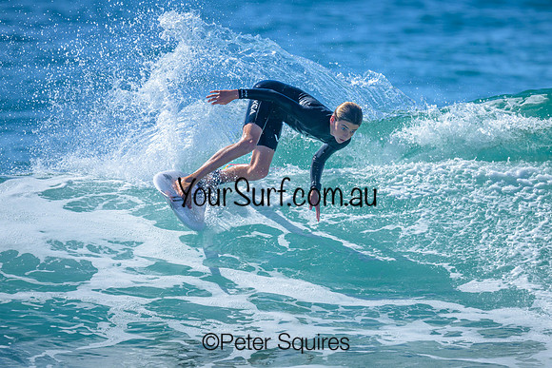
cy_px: 161
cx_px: 348
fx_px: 16868
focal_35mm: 1100
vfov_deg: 1.3
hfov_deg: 1.9
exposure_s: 1/2500
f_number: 6.3
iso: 320
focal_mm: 800
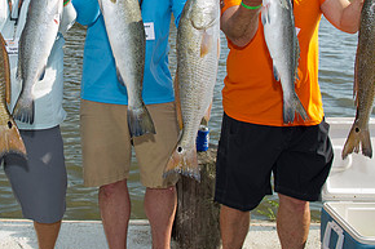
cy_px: 9
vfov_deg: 24.1
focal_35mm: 54
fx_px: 562
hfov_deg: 36.1
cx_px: 97
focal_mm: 27
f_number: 6.3
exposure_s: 1/250
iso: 125
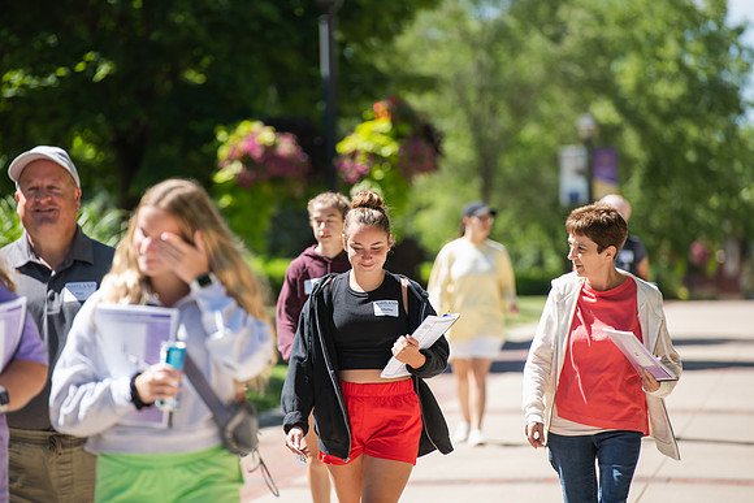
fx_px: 4190
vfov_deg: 6.9
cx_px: 377
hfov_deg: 10.3
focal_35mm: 200
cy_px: 252
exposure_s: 1/400
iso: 125
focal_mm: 200
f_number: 4
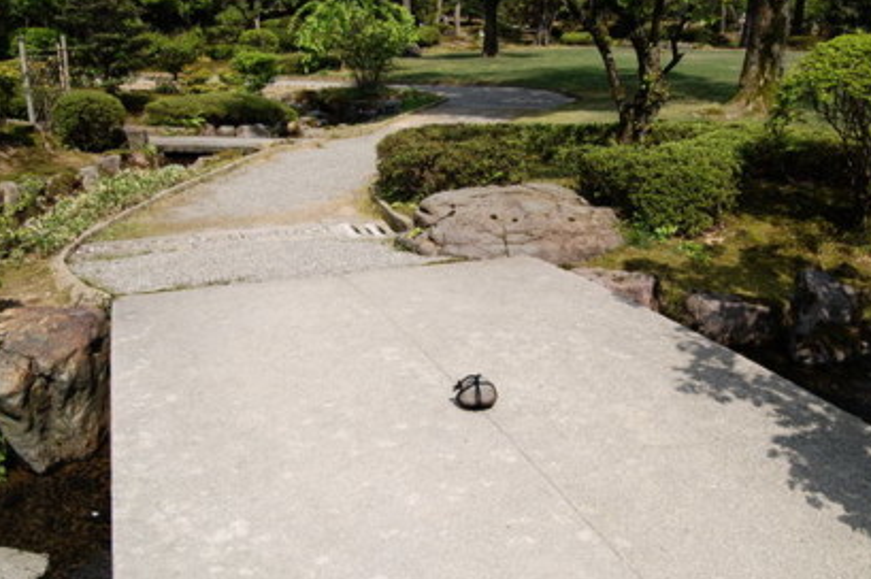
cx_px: 458
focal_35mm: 33
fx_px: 798
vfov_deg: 39.9
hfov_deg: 57.2
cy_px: 303
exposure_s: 1/320
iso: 200
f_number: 9
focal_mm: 20
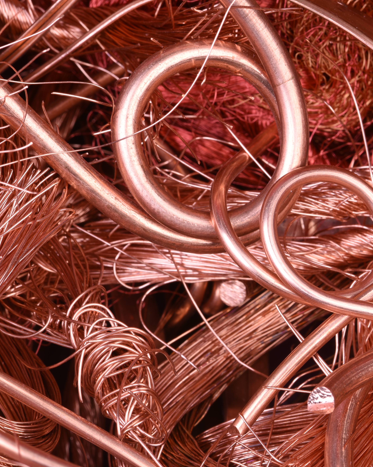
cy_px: 217
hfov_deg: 8.9
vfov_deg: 11.1
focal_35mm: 174
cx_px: 275
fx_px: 2401
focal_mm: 105
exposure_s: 1/60
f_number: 25
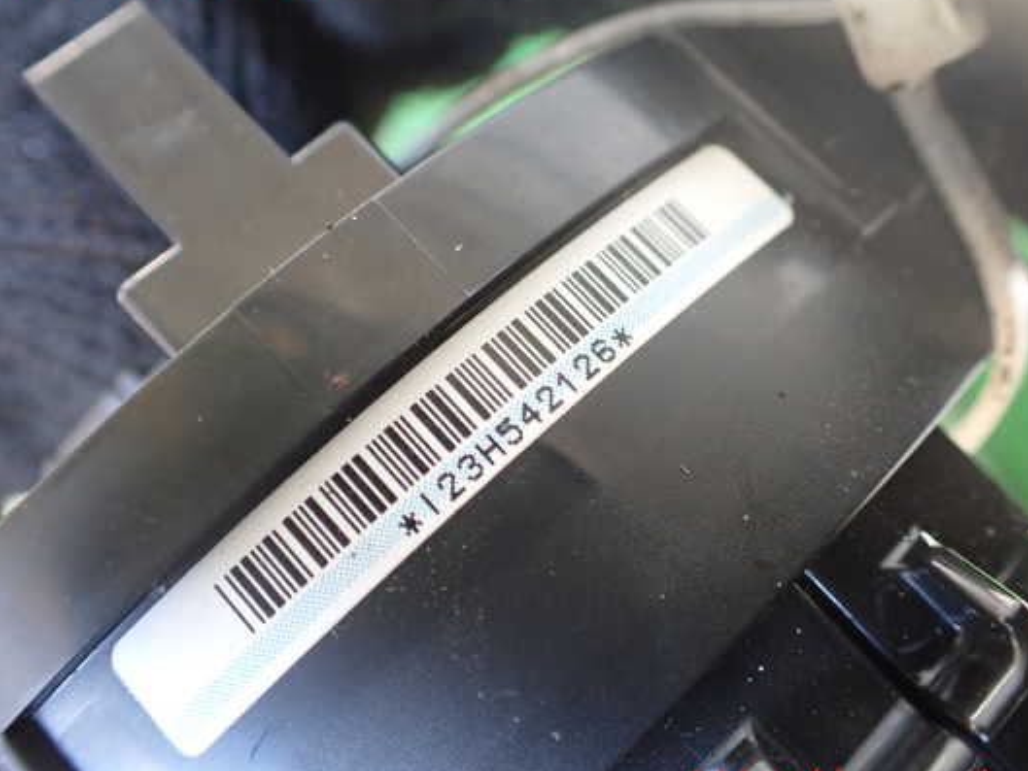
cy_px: 377
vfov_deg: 41.8
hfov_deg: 53.9
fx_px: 1010
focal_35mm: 34
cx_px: 548
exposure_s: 1/125
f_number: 2.3
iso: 640
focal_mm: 5.4
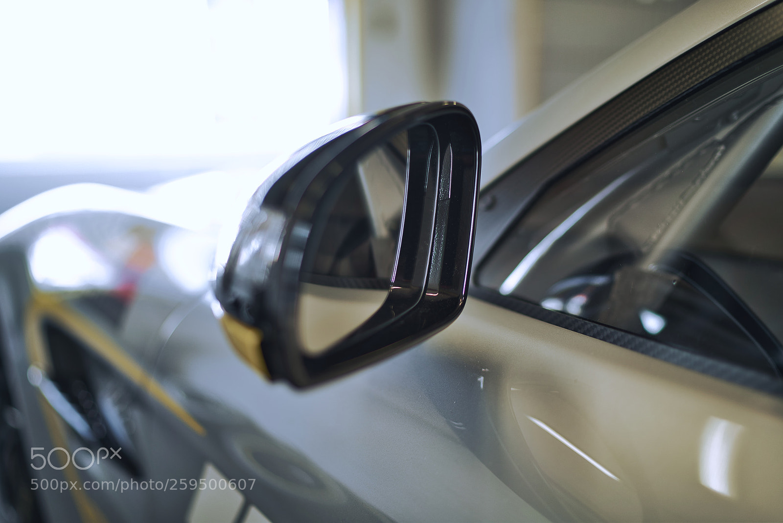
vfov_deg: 37.9
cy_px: 262
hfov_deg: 54.4
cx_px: 392
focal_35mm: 35
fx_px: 761
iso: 100
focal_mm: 35
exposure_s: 1/80
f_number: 1.4
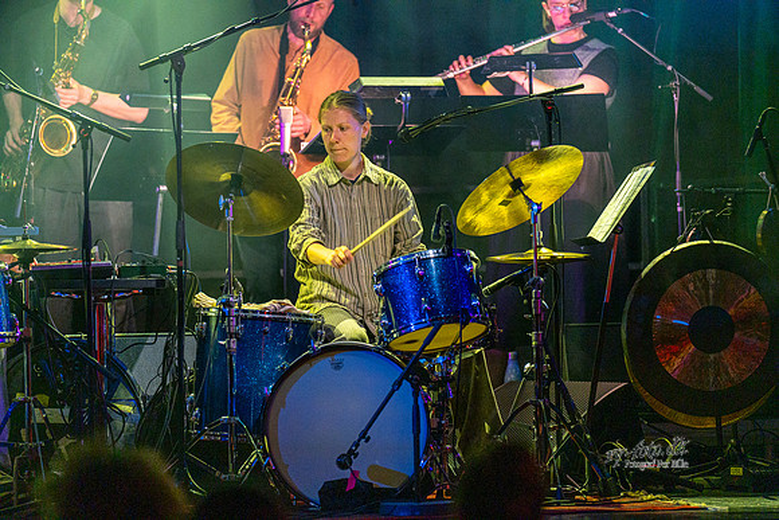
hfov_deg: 10.3
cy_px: 260
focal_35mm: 200
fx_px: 4329
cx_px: 390
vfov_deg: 6.9
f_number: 2.8
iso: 3200
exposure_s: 1/200
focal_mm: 200
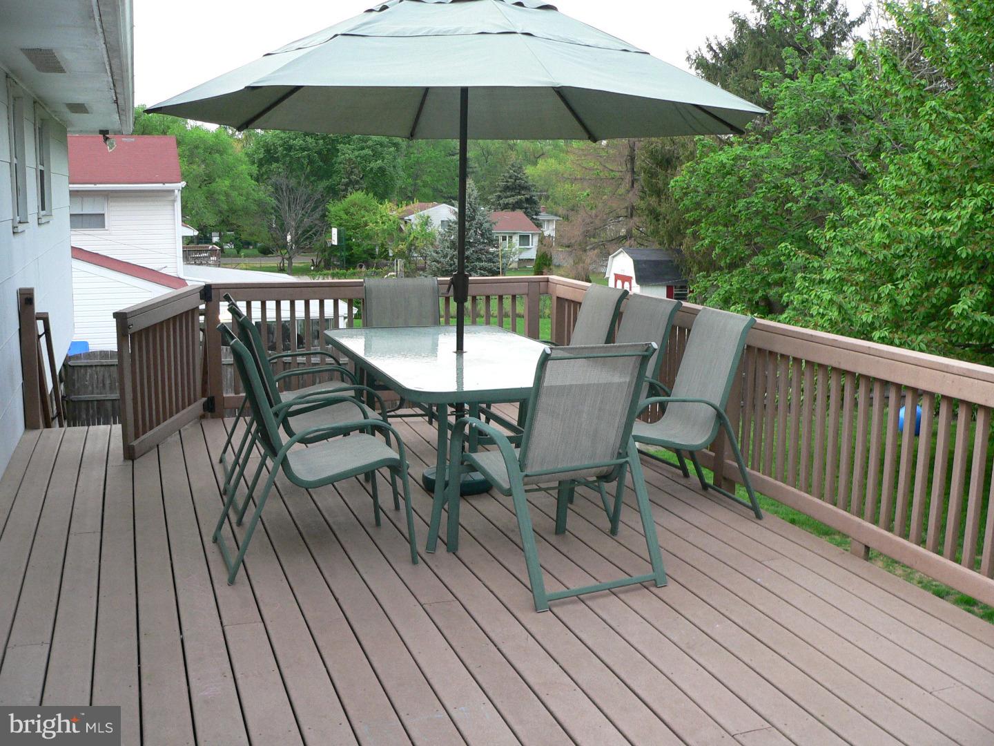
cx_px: 497
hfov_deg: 51.4
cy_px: 373
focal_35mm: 36
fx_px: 1034
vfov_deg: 39.7
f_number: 2.8
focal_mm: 6
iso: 200
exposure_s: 1/60
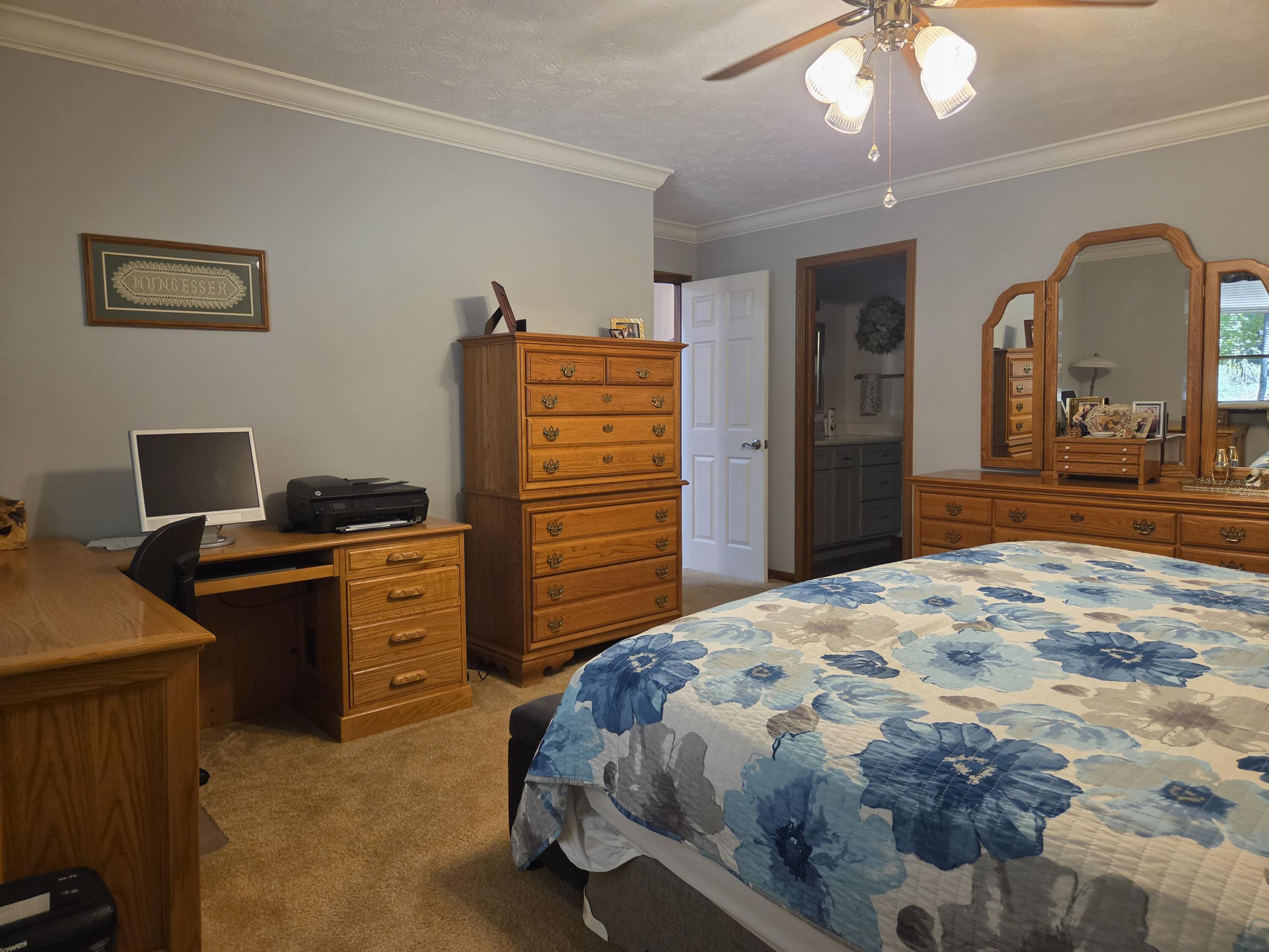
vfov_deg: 58.9
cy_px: 476
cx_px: 634
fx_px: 843
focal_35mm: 23
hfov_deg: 73.9
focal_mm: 5.4
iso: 500
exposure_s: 1/120
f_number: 1.8
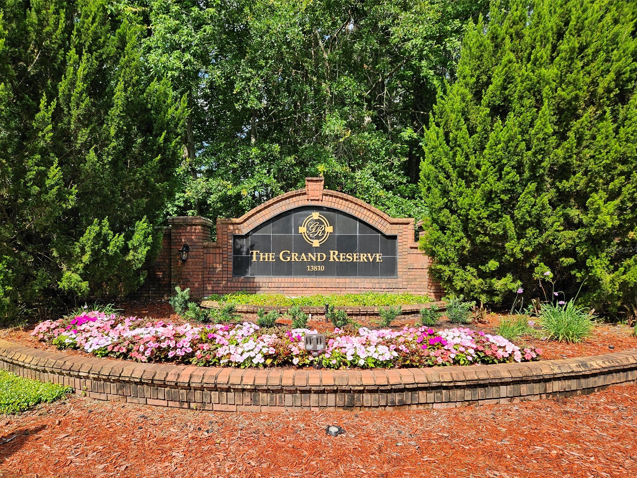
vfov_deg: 56.8
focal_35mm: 24
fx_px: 442
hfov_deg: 71.6
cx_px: 314
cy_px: 249
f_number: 1.8
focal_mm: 5.4
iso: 32
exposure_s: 1/1476
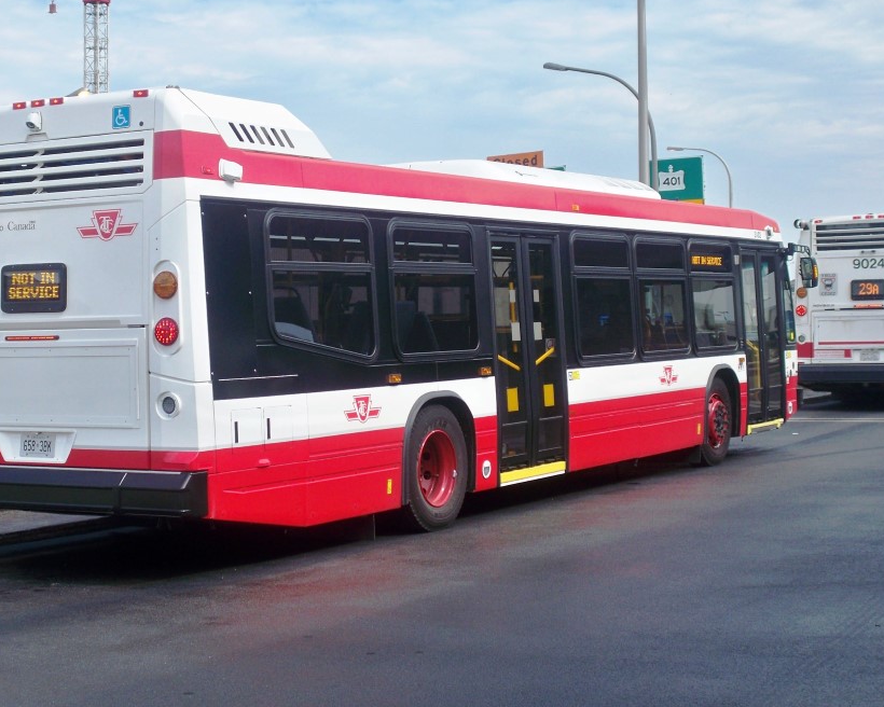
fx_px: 1753
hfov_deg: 28.2
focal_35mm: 67
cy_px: 328
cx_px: 344
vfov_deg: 22.8
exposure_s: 1/320
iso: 100
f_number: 4
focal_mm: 9.7
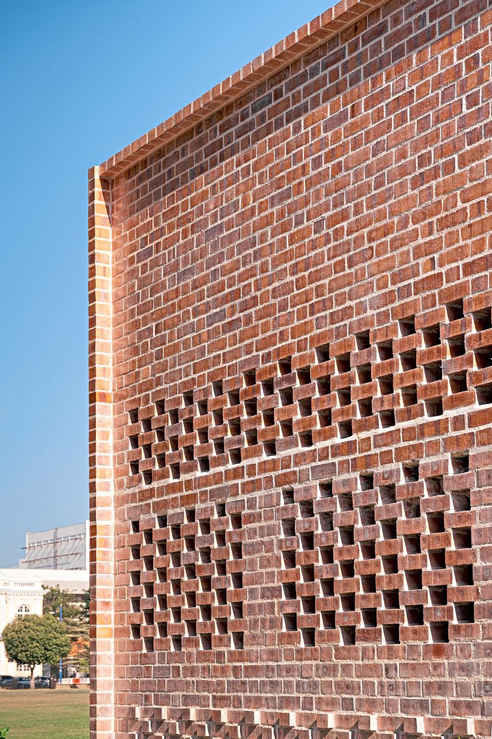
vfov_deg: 28.9
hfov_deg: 19.4
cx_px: 246
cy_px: 370
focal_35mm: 70
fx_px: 1436
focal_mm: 70
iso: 200
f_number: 8
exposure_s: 1/125
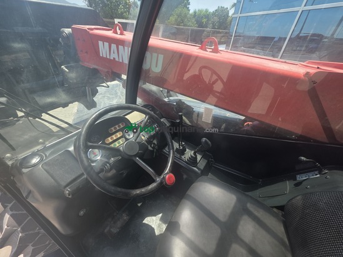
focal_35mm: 13
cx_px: 172
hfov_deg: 106.2
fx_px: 129
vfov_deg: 89.9
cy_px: 128
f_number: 1.9
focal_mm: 2.2
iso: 40
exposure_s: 1/686
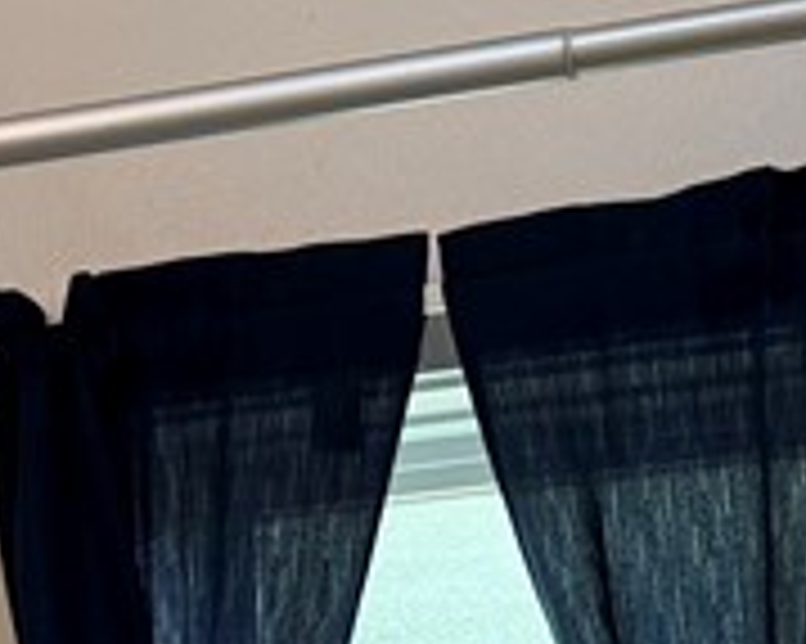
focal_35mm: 134
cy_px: 1437
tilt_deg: -4.9
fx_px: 3195
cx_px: 117
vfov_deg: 10.3
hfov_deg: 14.3
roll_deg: +2.2
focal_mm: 6.76
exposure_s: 1/120
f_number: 1.78
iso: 125
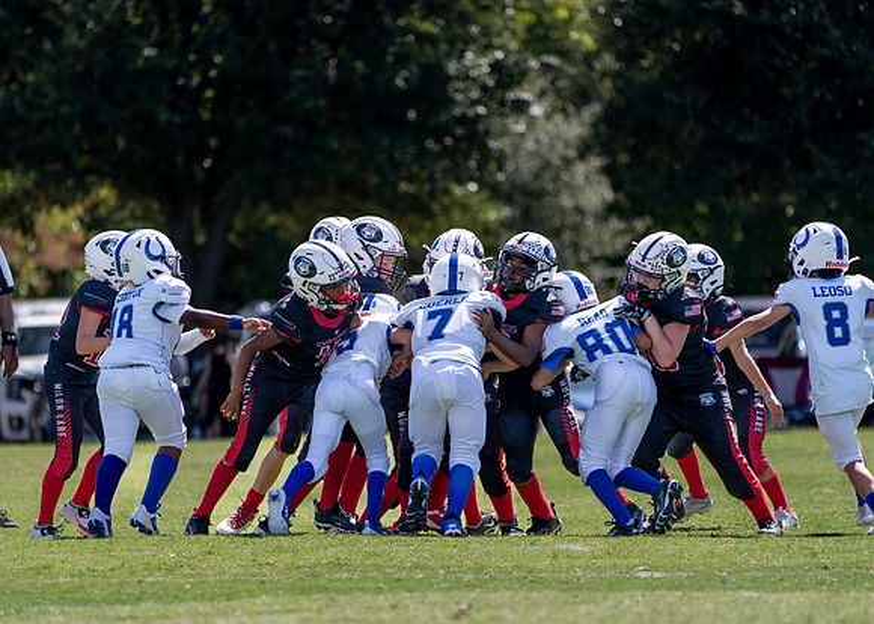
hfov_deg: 4.3
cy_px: 336
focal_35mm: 471
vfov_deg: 3.1
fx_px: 11679
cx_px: 400
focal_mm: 400
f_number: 5.6
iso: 320
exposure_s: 1/1600
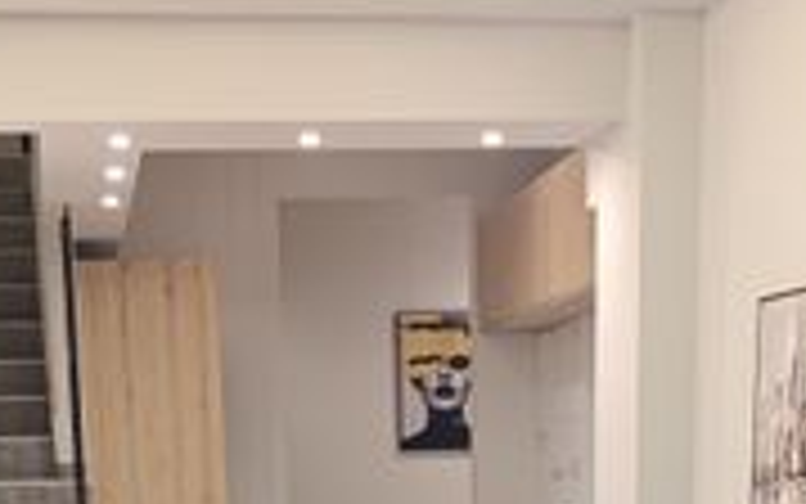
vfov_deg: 12.8
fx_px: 1912
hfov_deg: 23.8
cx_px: 369
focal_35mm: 87
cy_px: 1058
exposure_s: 1/100
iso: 800
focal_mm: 6.14
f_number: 1.6
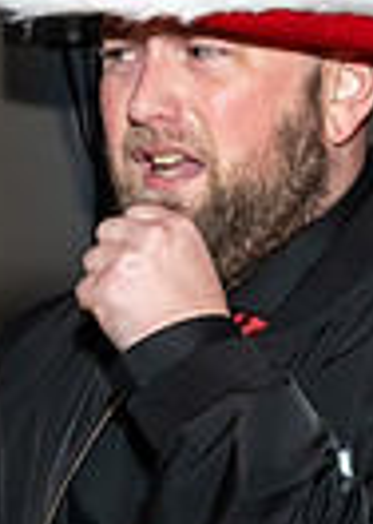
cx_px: -106
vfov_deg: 7.6
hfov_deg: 5.4
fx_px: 3908
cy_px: 521
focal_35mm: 263
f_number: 6.3
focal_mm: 23
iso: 400
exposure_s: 1/250
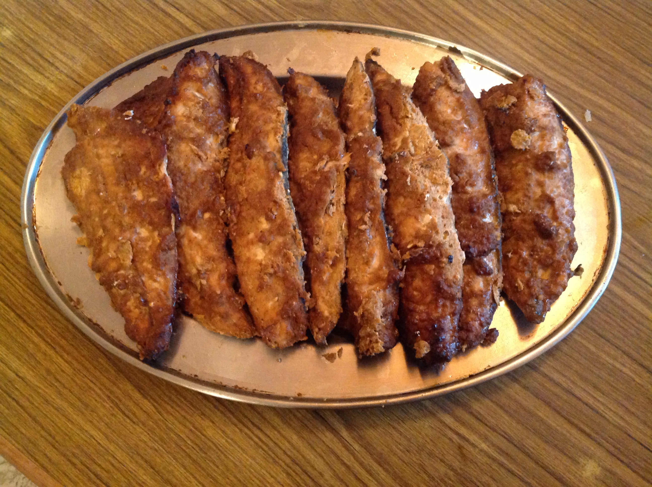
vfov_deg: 40.6
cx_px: 326
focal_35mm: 35
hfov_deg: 52.7
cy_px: 244
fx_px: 658
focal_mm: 4.28
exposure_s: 1/15
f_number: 2.4
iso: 640
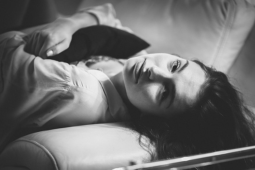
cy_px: 99
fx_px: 700
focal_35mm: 99
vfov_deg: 13.9
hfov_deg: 20.6
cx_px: 114
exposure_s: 1/200
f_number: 1.8
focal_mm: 85
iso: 400
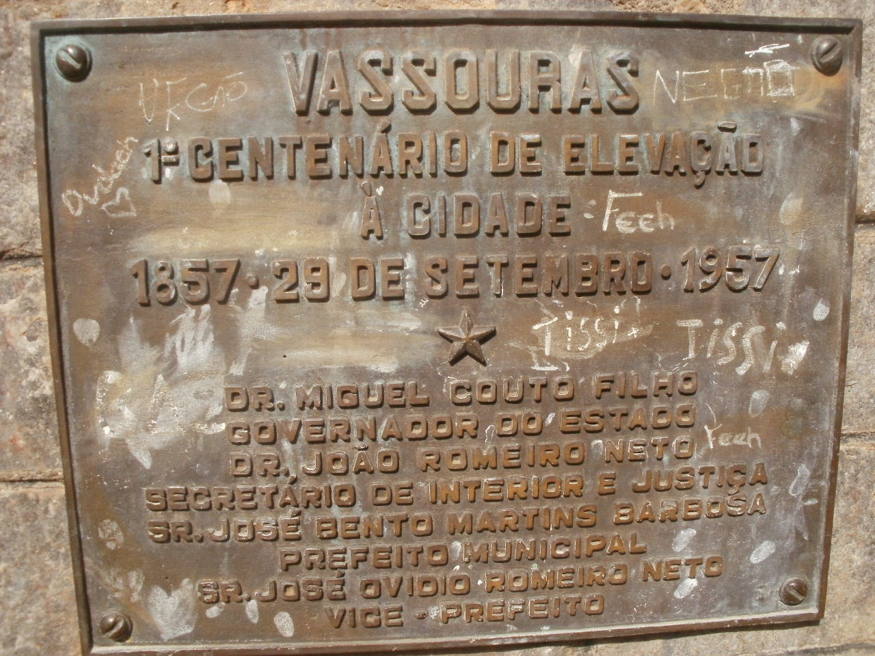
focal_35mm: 36
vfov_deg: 39.7
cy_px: 328
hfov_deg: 51.4
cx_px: 438
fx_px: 910
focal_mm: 6.3
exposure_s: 1/1000
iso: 200
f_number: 5.6
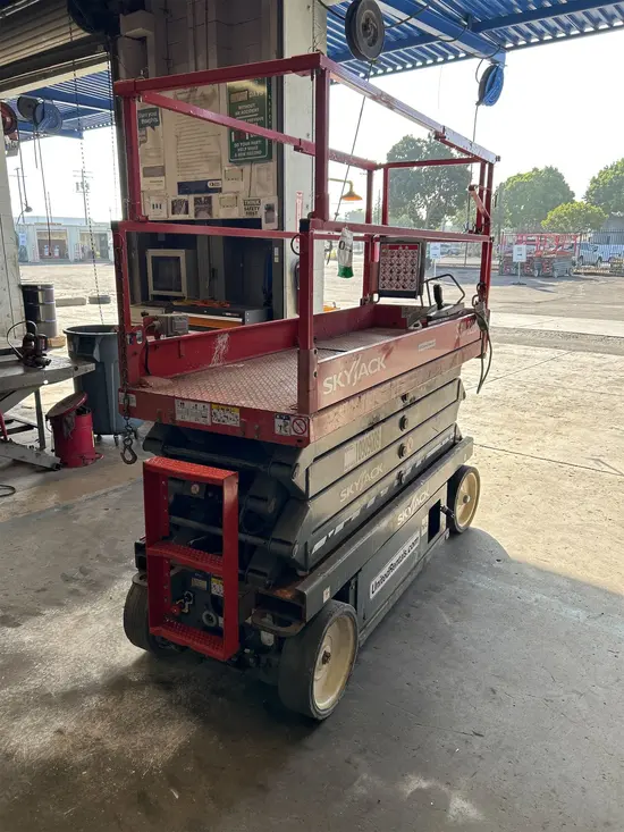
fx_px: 625
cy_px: 416
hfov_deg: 53.1
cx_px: 312
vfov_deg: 67.3
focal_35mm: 26
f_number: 1.5
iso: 50
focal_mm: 5.7
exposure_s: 1/614
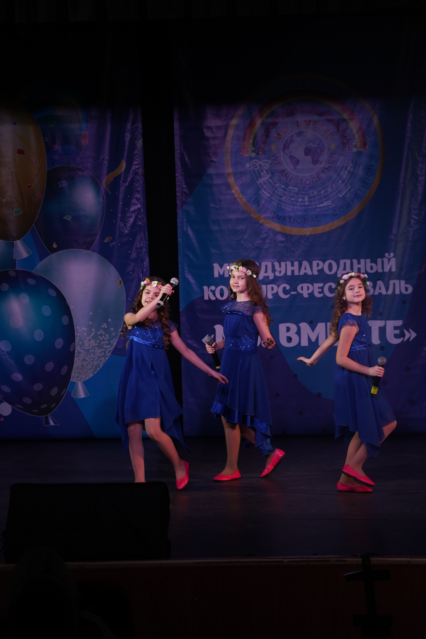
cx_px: 213
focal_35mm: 114
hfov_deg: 12.0
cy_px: 320
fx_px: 2023
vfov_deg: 17.9
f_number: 5.6
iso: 1600
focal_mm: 114
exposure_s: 1/250
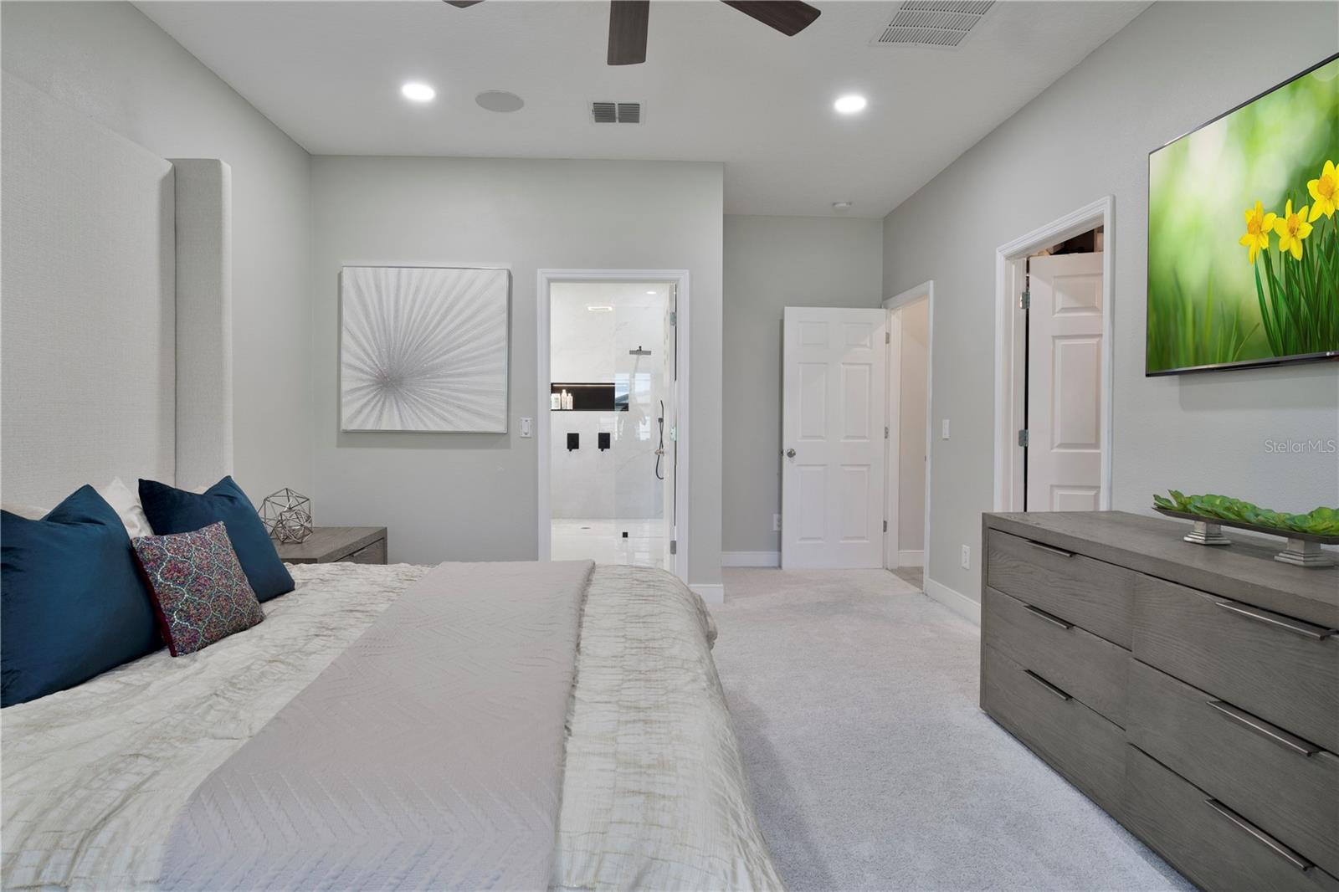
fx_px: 725
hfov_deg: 85.4
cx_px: 670
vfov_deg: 63.2
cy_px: 446
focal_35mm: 20
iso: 400
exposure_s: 1/8
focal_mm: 13
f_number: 5.6
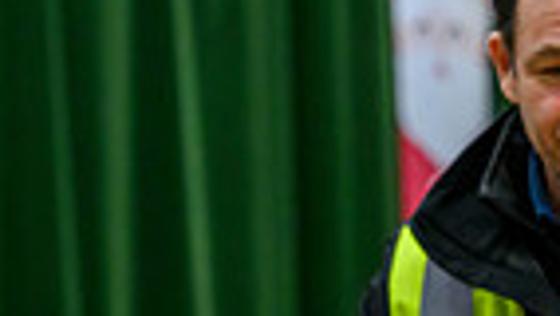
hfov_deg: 5.6
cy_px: 583
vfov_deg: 3.2
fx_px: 5660
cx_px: -509
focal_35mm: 381
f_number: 4
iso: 2500
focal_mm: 89
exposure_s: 1/200
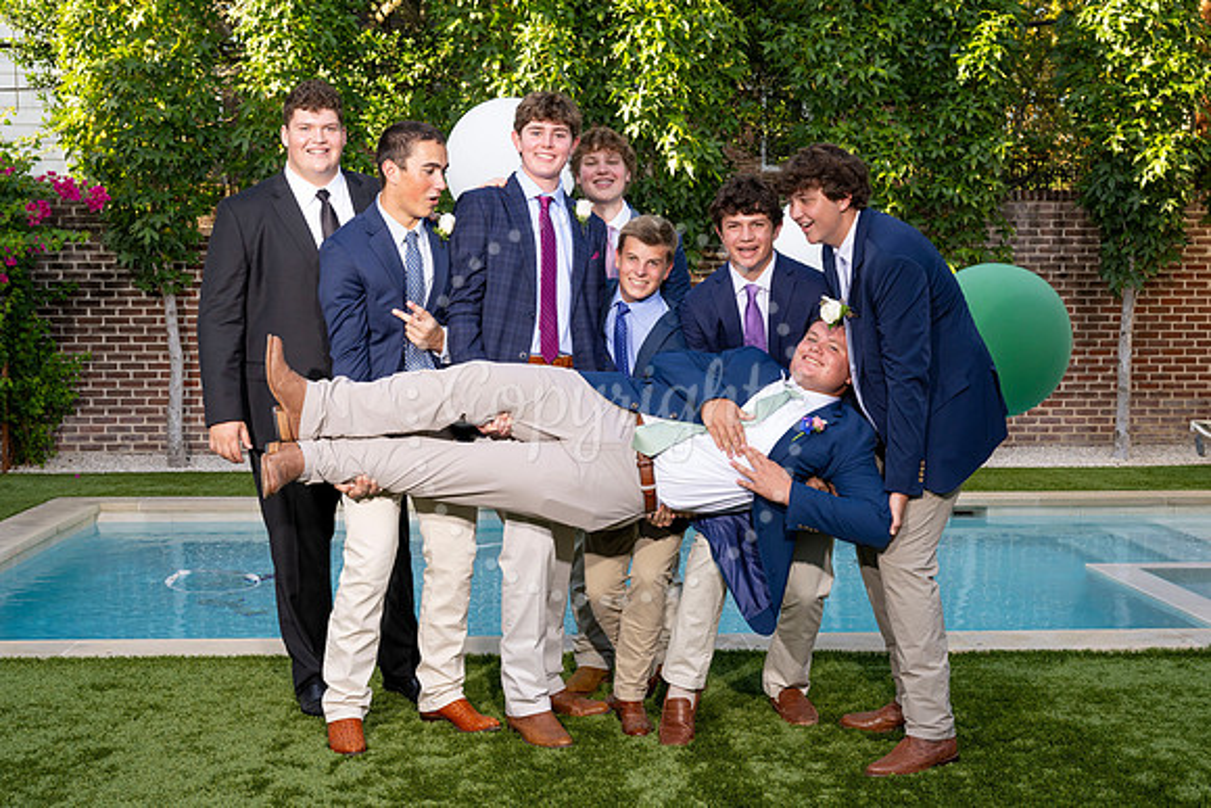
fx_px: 1615
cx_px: 606
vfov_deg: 28.1
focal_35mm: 48
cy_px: 404
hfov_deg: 41.1
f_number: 8
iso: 400
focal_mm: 48
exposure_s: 1/100
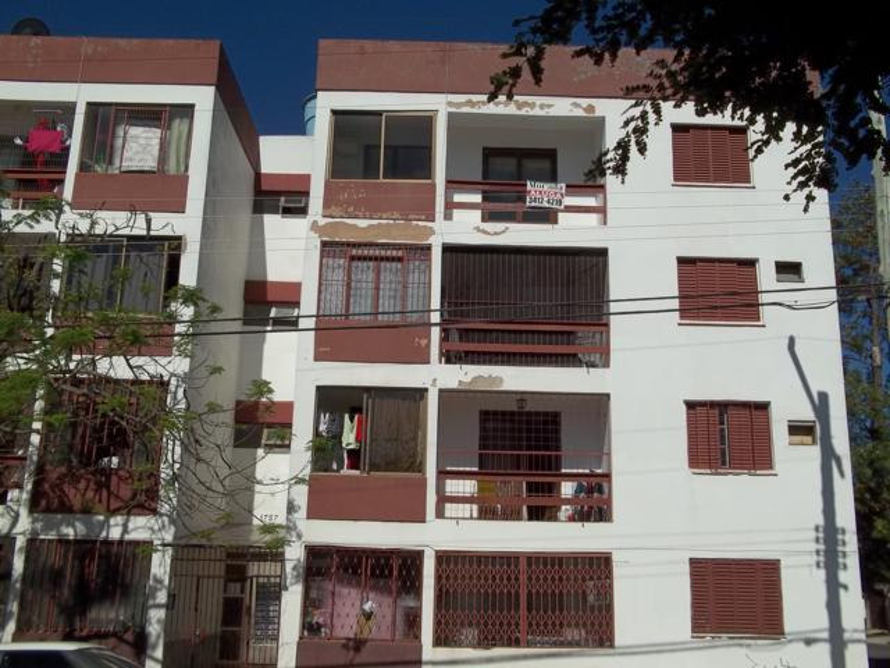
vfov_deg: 39.7
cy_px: 334
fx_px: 926
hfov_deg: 51.4
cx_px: 445
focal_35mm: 36
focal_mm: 6.5
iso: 64
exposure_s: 1/800
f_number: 8
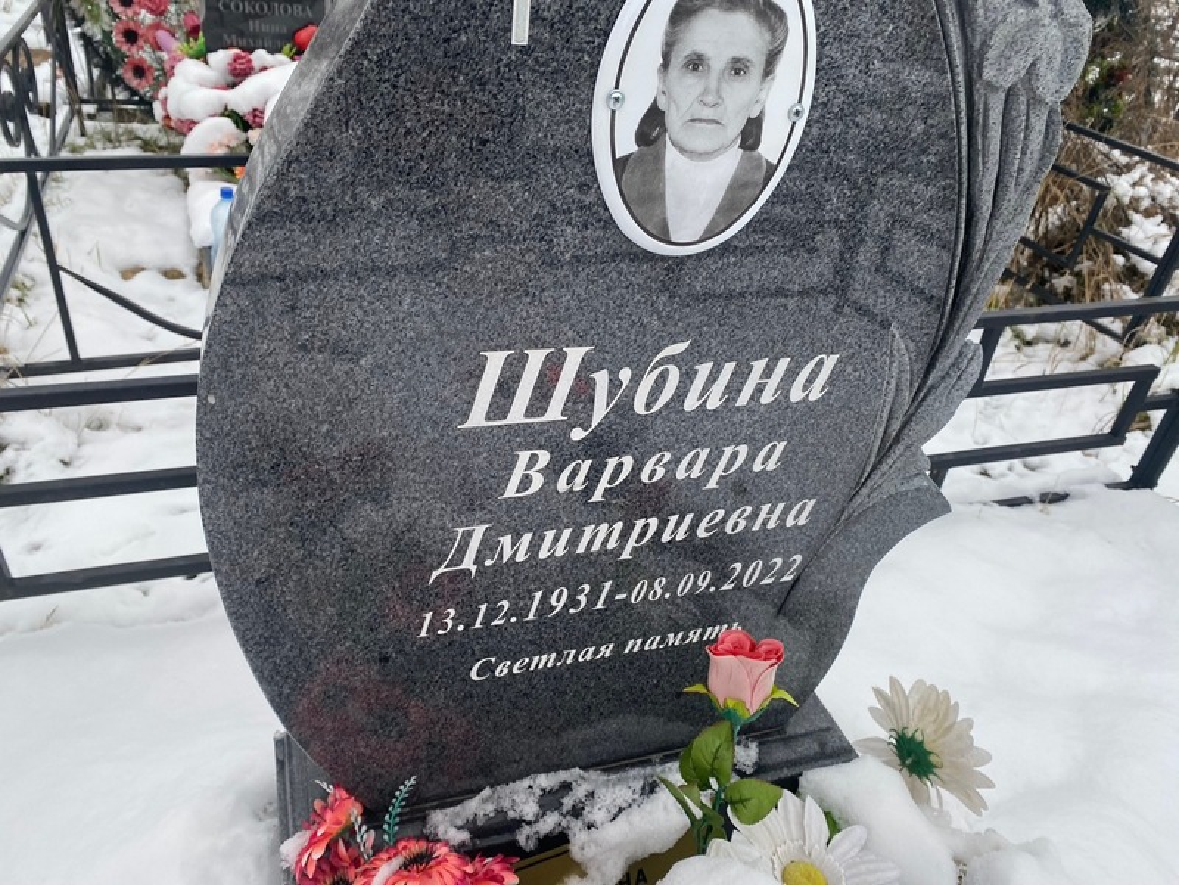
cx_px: 590
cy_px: 442
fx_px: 886
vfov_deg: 53.1
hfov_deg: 67.3
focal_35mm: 26
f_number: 1.8
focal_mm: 4.25
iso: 32
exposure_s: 1/169
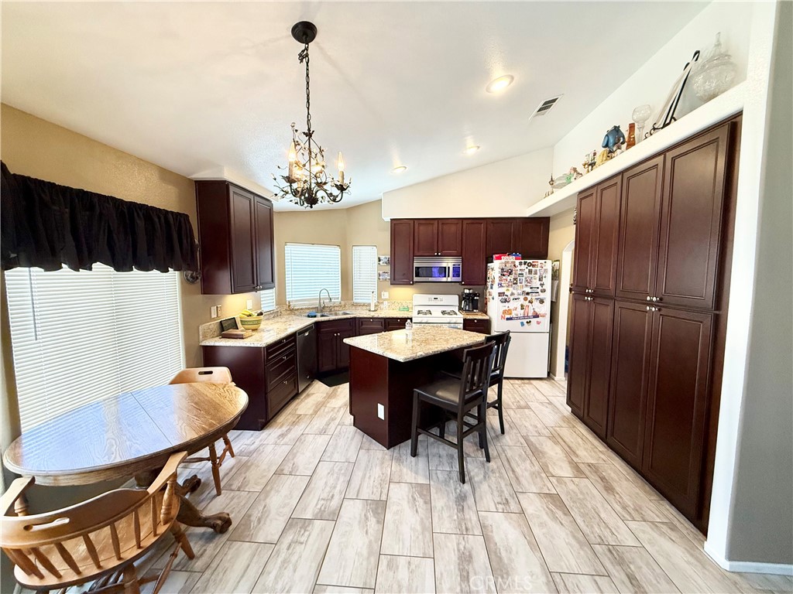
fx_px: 321
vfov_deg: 85.7
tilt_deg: -5.1
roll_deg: +0.1
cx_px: 396
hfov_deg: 102.1
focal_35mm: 14
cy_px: 297
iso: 320
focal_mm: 2.22
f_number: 2.2
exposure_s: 1/120
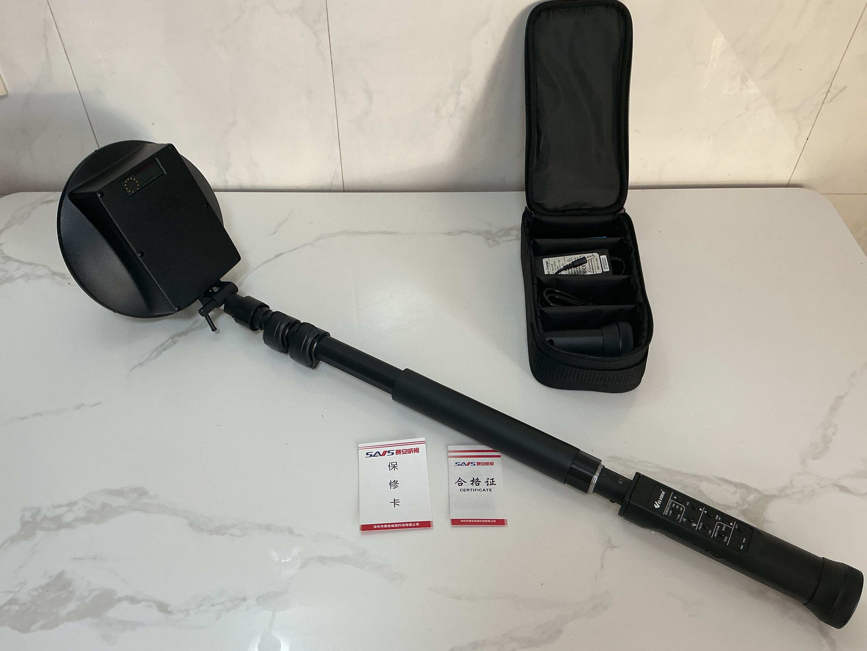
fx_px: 726
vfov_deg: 48.2
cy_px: 326
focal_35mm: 29
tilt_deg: -46.8
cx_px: 434
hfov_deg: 61.7
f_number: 1.8
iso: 64
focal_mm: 3
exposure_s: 1/60
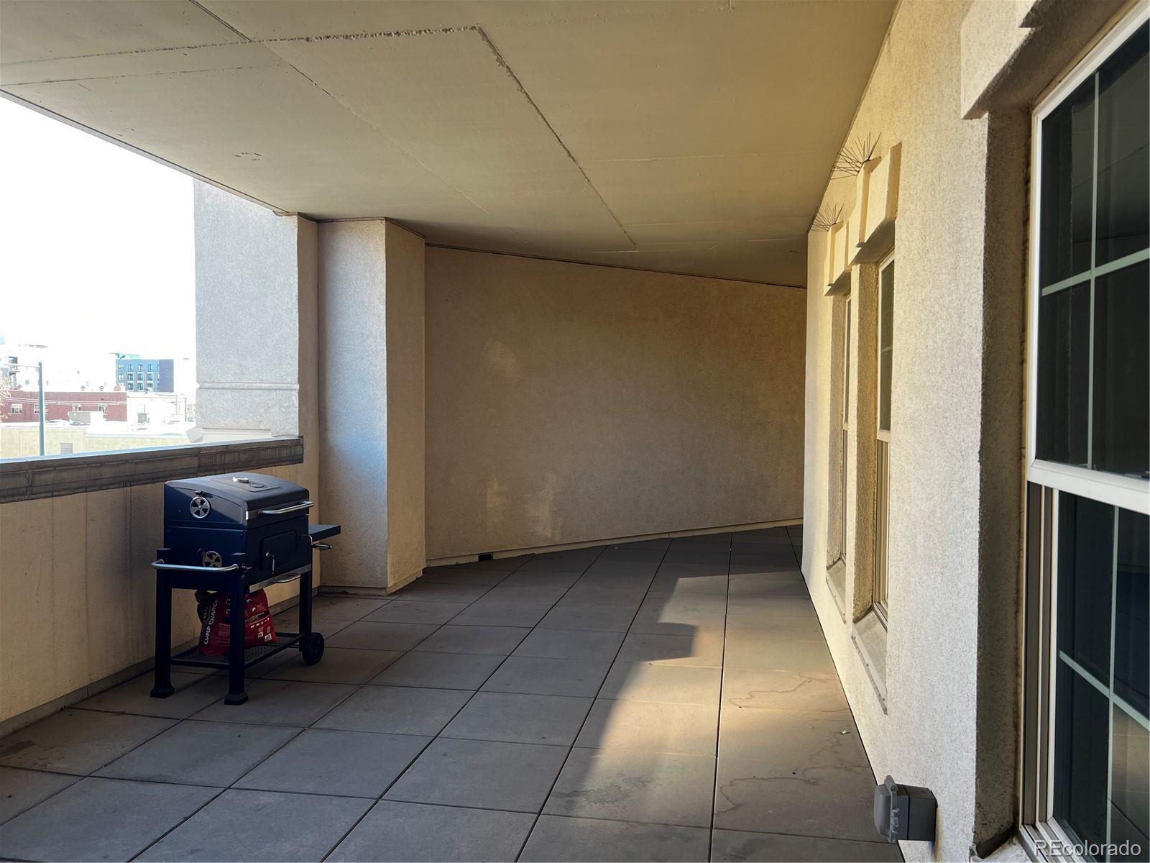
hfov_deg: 67.3
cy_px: 432
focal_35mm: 26
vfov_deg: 53.1
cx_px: 575
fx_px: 864
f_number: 1.5
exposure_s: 1/121
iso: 40
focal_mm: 5.7
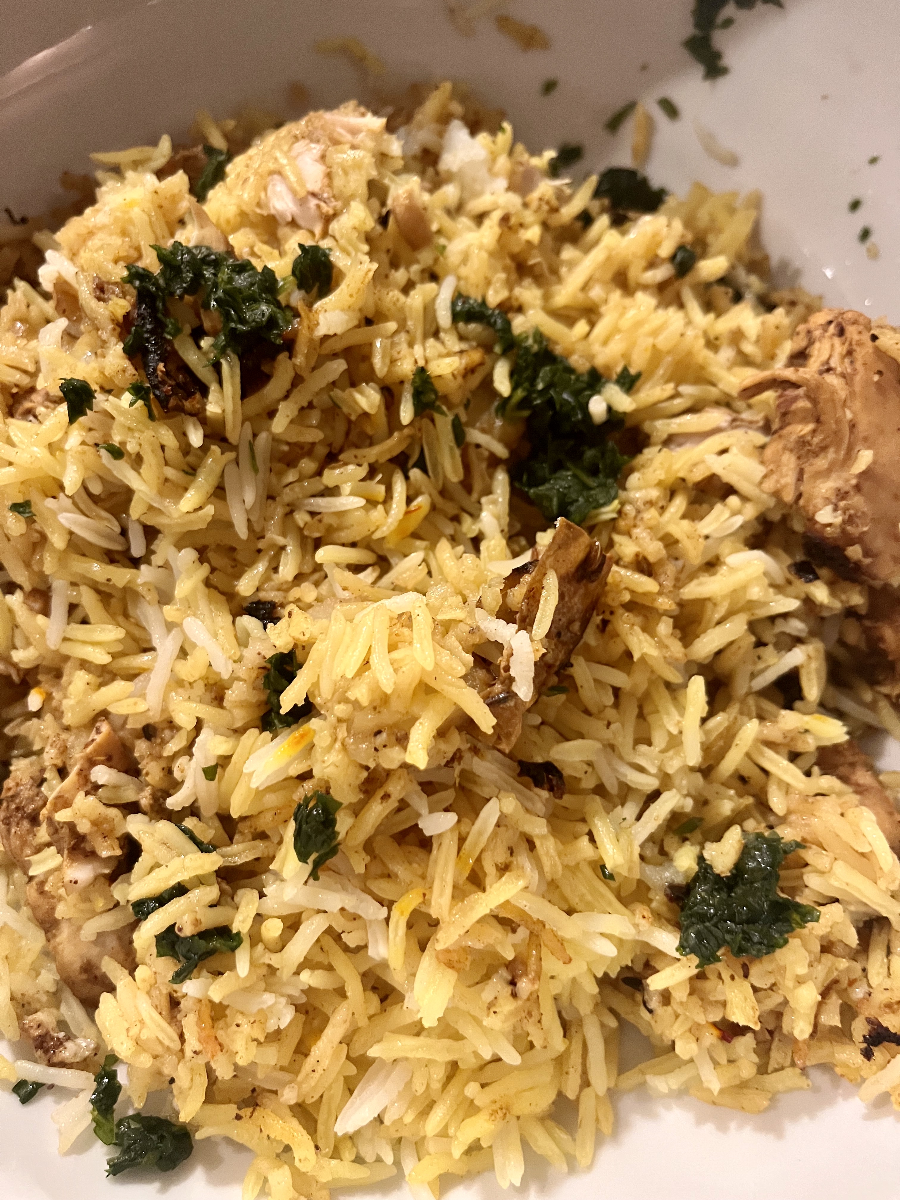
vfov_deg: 67.3
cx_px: 450
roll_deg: -1.8
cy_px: 600
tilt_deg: -33.2
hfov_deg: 53.1
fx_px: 901
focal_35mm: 26
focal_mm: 5.1
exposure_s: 1/60
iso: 500
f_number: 1.6
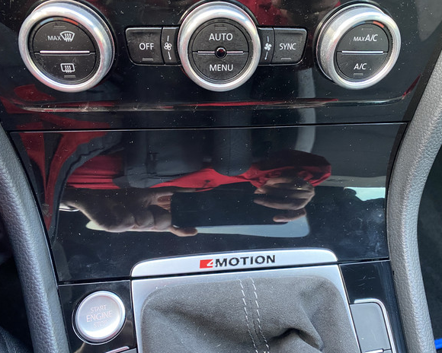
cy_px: 182
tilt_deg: -52.3
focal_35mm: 28
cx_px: 233
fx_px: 366
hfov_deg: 62.2
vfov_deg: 51.5
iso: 500
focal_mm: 4.25
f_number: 1.8
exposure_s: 1/25
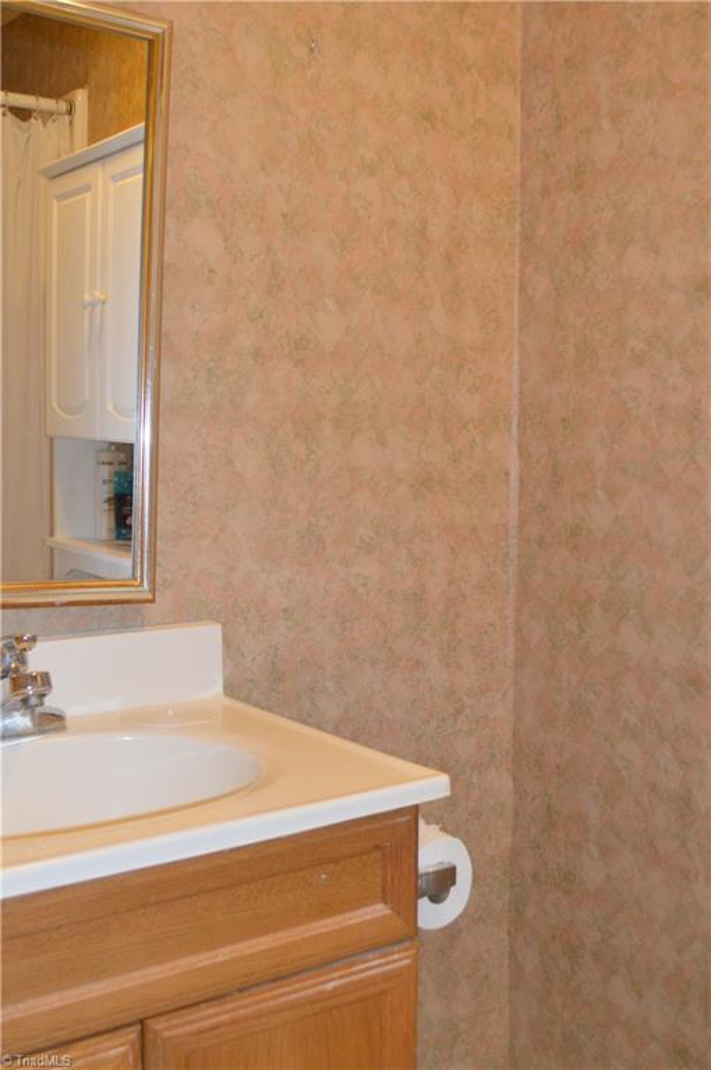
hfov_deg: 36.8
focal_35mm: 36
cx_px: 356
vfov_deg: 53.2
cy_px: 535
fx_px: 1069
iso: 1100
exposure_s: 1/60
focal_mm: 24
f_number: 4
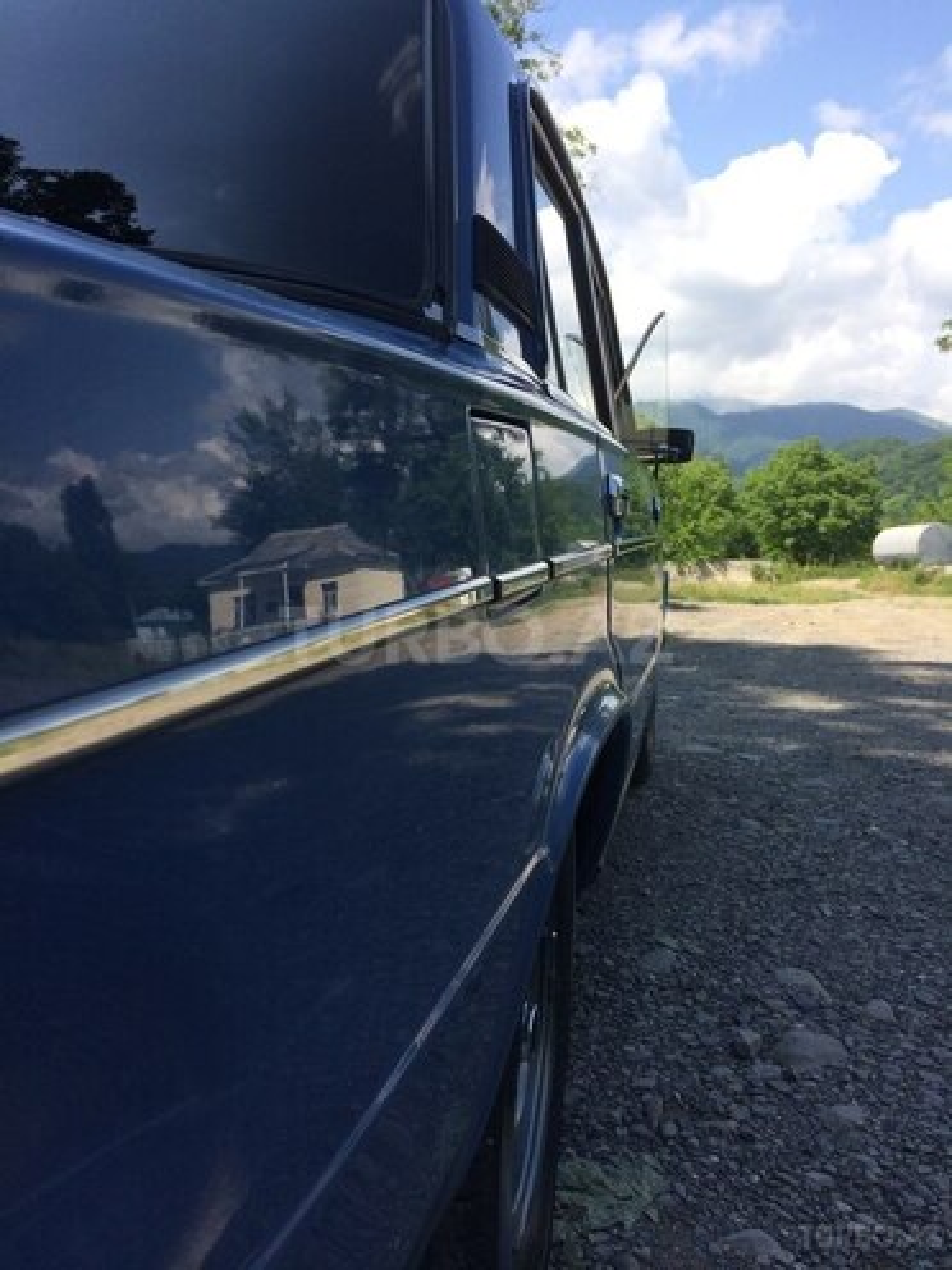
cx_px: 476
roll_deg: -3.3
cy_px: 635
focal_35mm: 29
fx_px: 1063
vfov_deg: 61.7
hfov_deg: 48.2
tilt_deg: +2.8
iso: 32
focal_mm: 4.15
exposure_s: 1/1282
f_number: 2.2
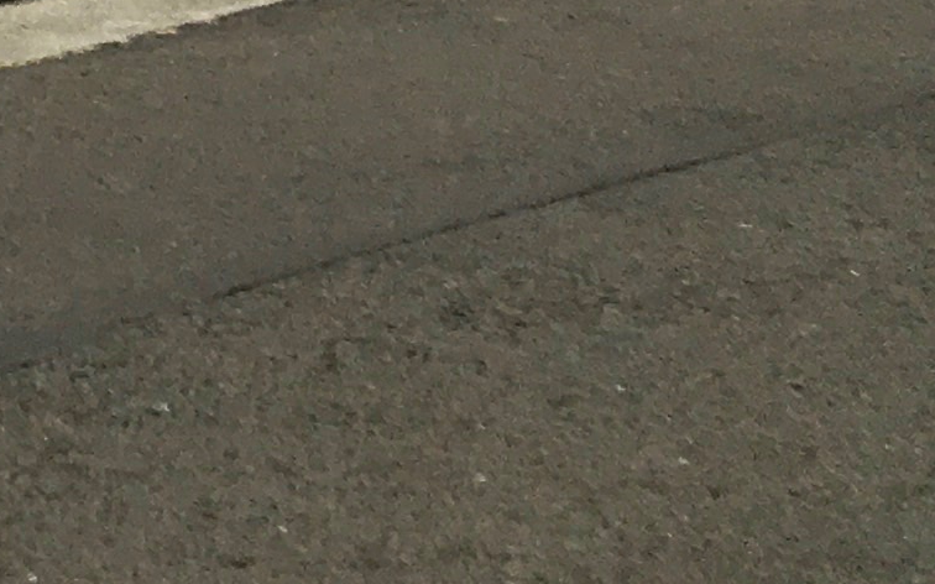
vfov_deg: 7.2
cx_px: -905
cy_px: -1089
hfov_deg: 11.5
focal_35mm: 164
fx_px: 4178
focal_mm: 4.15
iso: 25
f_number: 2.2
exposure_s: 1/3663
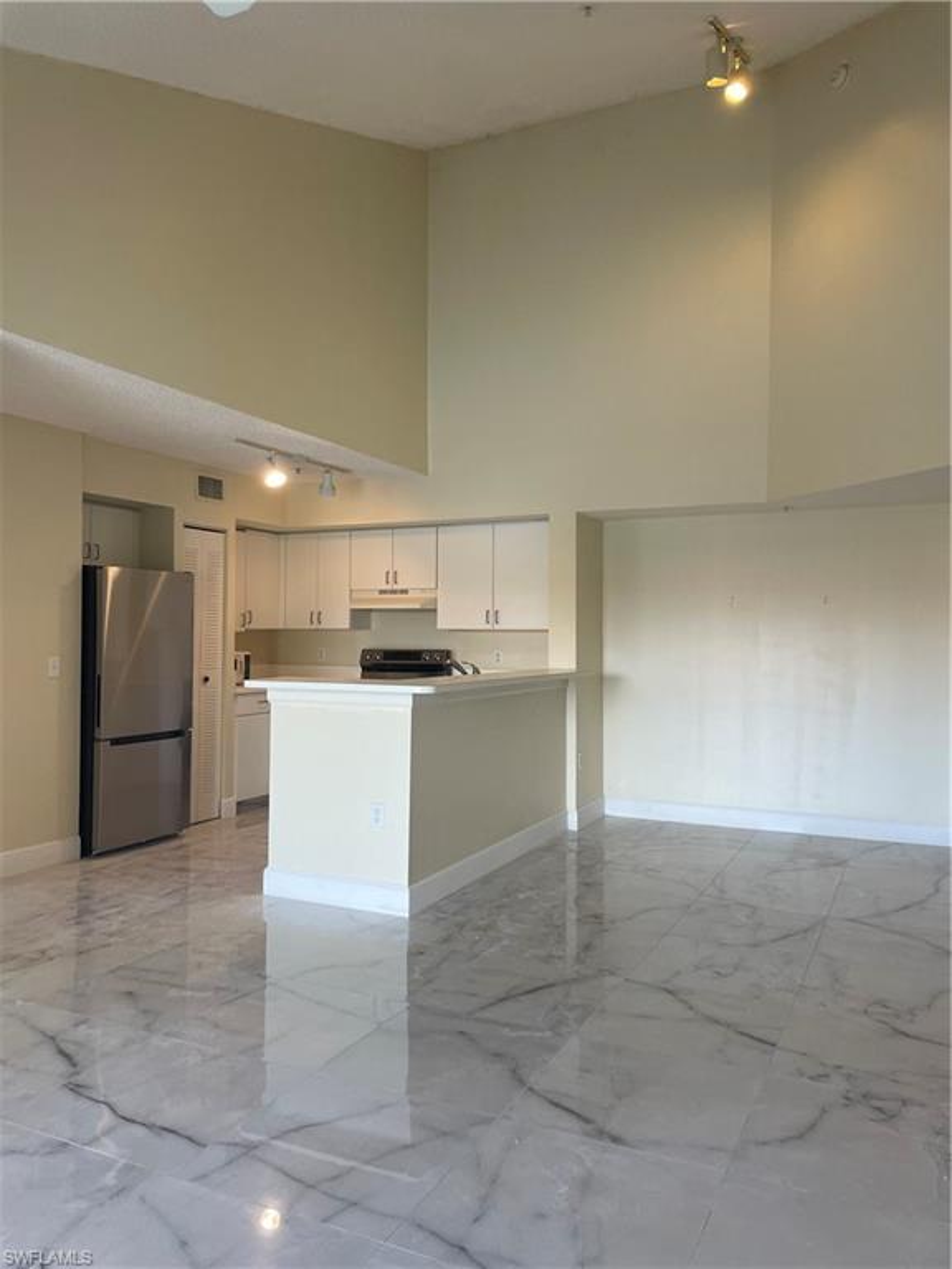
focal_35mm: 26
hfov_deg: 53.1
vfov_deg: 67.3
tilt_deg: +0.9
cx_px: 476
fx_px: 953
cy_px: 634
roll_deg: +0.0
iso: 100
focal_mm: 4.2
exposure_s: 1/120
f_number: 1.6
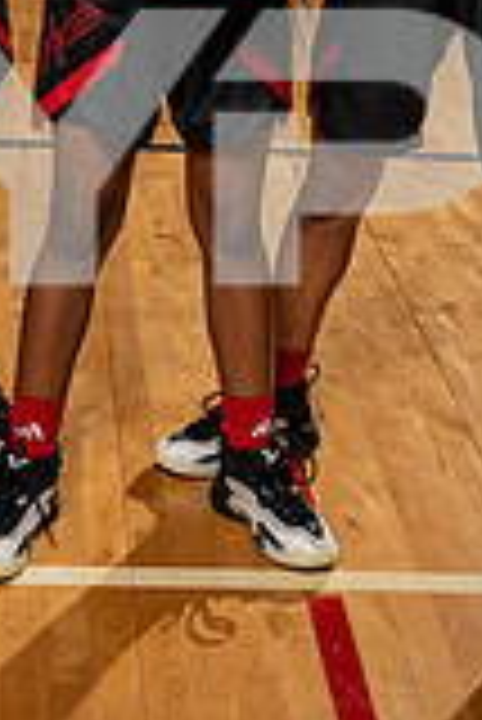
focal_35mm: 101
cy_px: -166
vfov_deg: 19.0
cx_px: 171
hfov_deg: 13.6
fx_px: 2024
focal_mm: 36
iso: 125
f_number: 5.6
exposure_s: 1/250
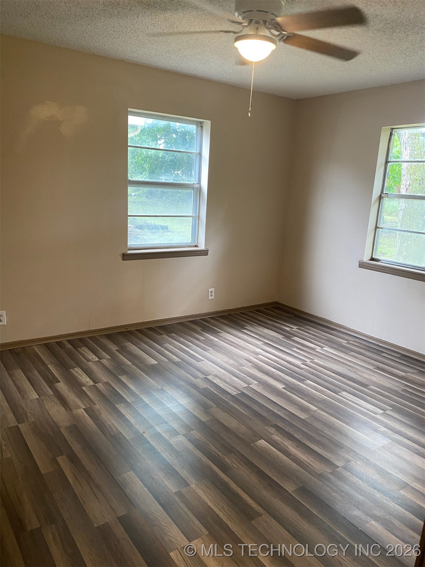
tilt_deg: -13.4
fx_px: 426
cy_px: 284
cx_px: 212
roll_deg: -2.8
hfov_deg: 53.1
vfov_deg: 67.3
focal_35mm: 26
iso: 200
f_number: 1.8
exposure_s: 1/60
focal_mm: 4.25
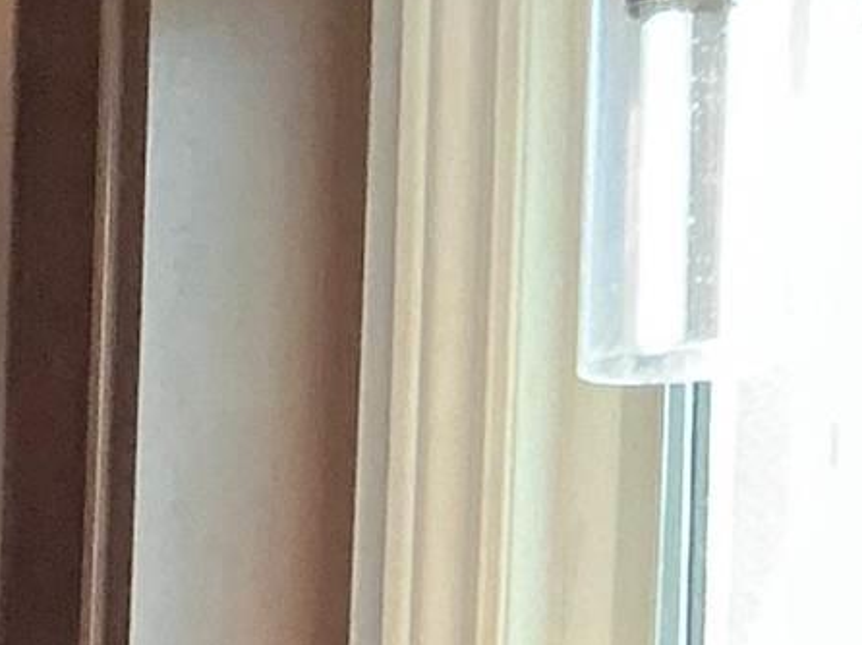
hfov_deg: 9.2
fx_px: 4803
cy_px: 2014
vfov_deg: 6.8
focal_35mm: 193
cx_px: -1216
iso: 320
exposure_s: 1/40
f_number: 1.8
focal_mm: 3
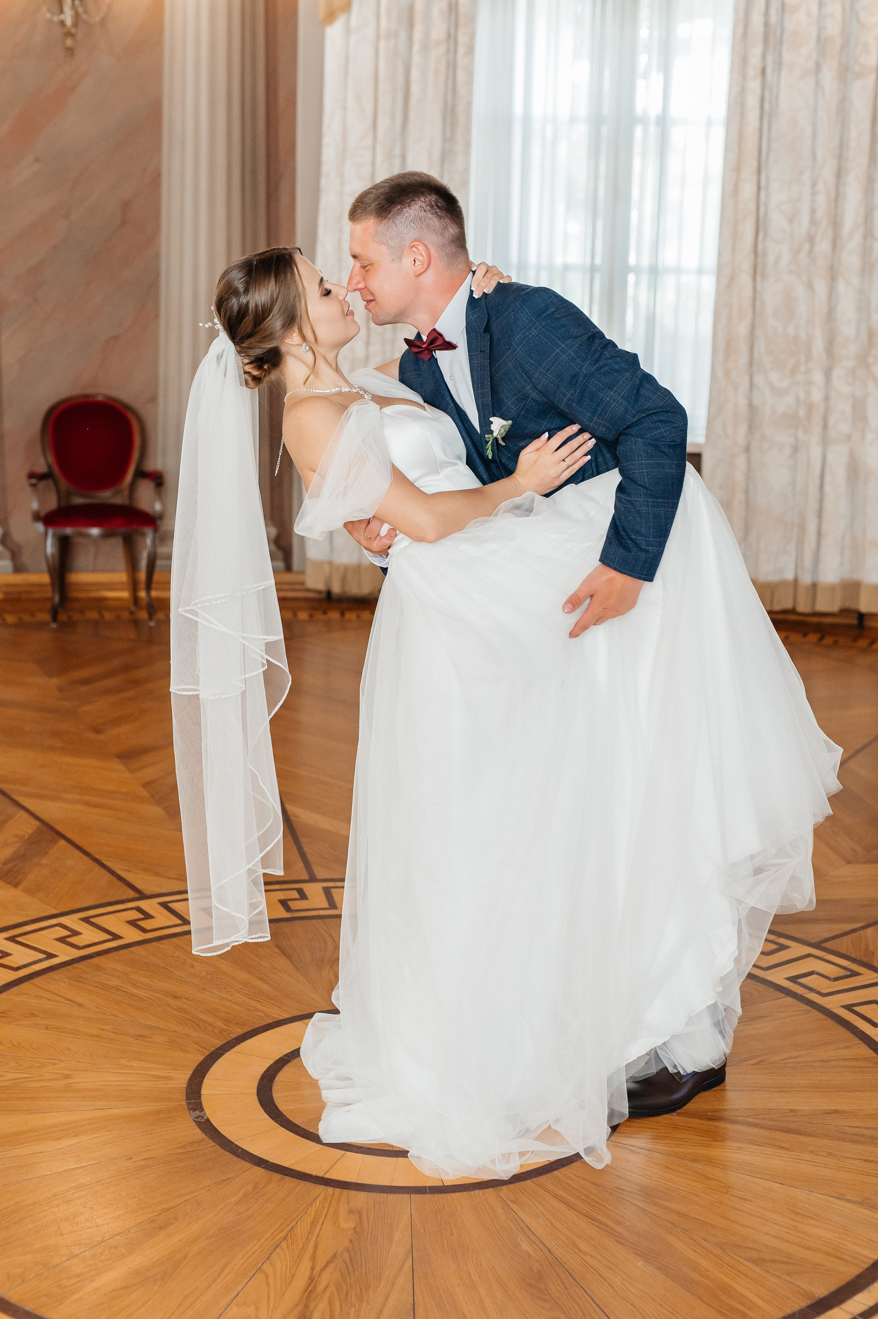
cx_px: 439
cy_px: 660
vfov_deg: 39.6
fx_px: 1830
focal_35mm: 50
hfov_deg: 27.0
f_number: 3.5
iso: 1600
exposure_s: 1/160
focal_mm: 50
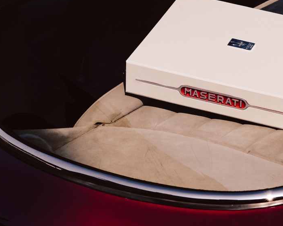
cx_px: 255
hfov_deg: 10.1
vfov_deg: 8.1
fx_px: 1599
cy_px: 64
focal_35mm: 191
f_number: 8
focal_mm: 111
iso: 500
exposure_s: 1/2500
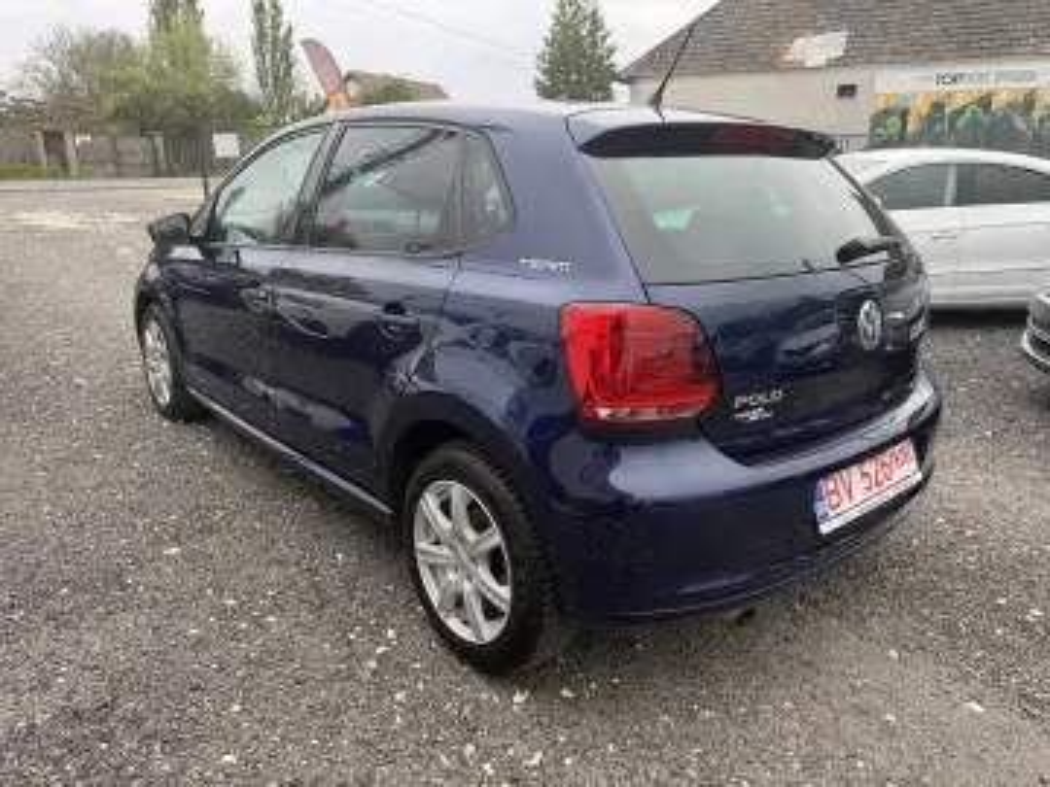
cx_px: 525
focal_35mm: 24
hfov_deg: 71.6
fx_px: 728
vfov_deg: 56.8
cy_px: 394
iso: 80
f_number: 1.78
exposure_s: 1/543
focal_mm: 6.76
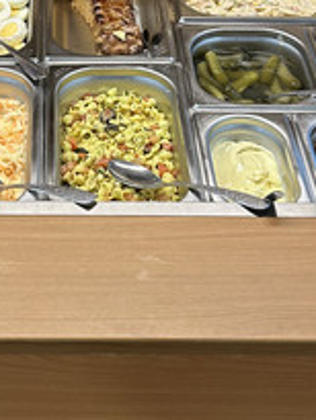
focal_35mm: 81
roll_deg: +0.3
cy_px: 80
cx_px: 57
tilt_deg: -36.5
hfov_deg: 18.0
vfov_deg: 23.7
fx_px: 985
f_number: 1.5
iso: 125
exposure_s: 1/100
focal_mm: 5.7
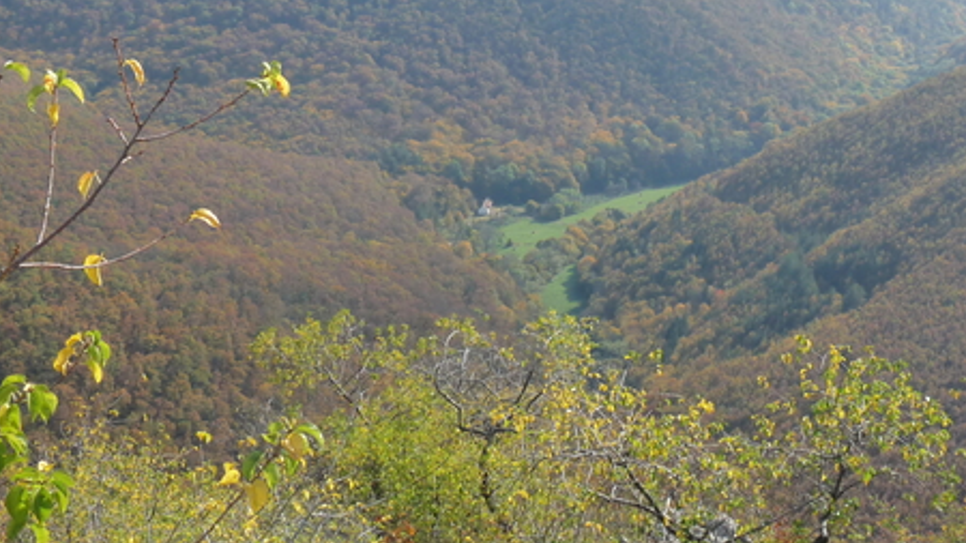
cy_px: 155
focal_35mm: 62
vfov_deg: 19.3
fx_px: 1588
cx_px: 650
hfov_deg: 33.5
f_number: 5.6
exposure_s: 1/250
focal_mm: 7.2
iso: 160
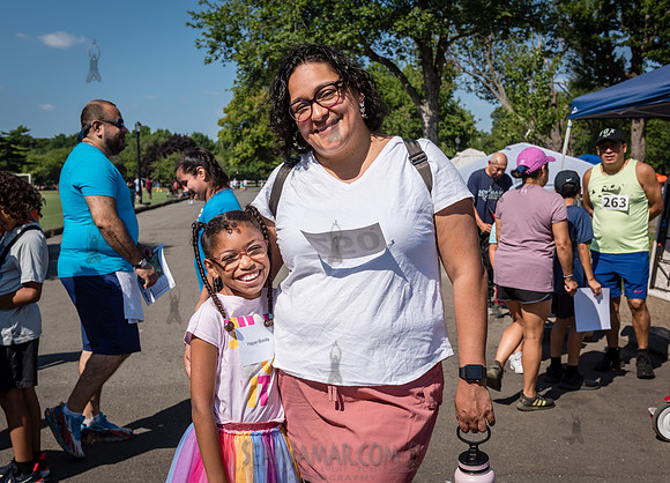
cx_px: 324
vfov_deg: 33.1
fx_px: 811
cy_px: 244
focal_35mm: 43
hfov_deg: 44.9
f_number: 6.3
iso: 200
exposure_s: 1/2000
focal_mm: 40
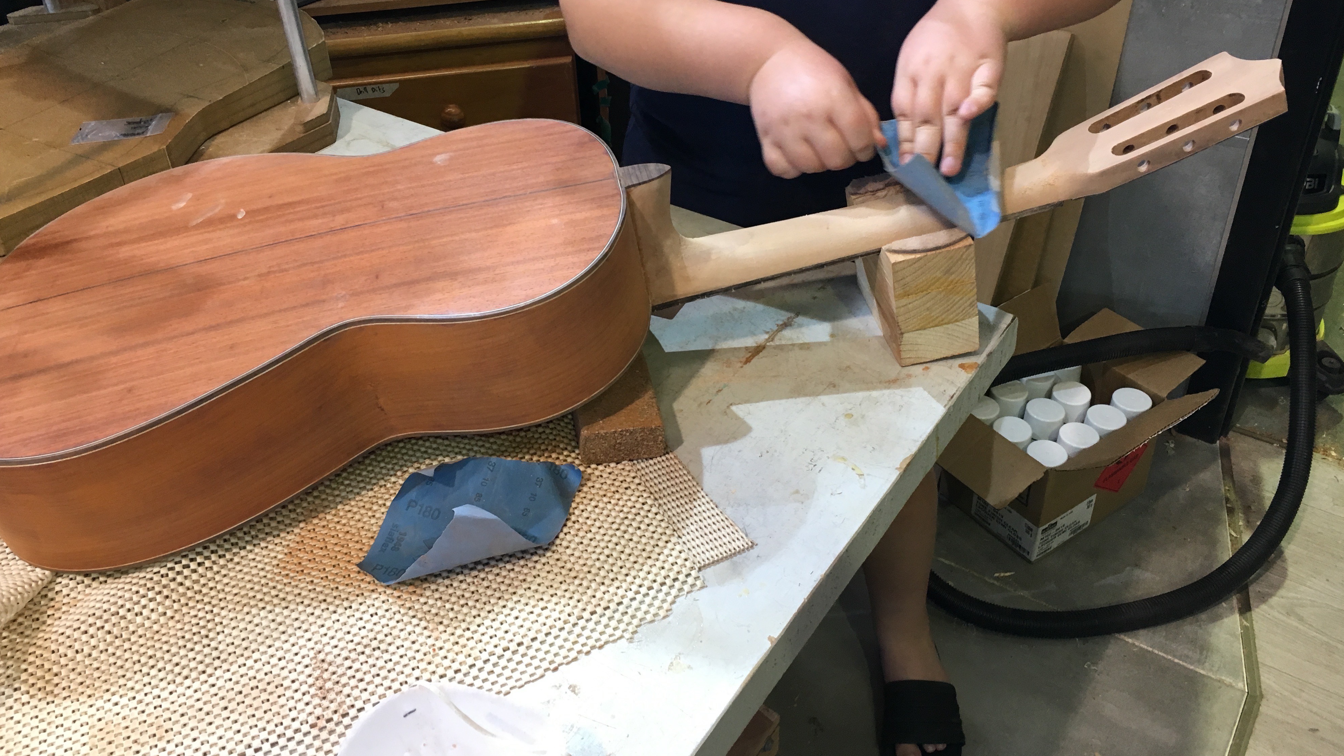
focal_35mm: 32
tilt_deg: -34.4
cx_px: 667
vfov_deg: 36.5
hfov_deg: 61.0
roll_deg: +3.0
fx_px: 1140
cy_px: 290
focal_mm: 4.15
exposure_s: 1/33
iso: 50
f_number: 2.2
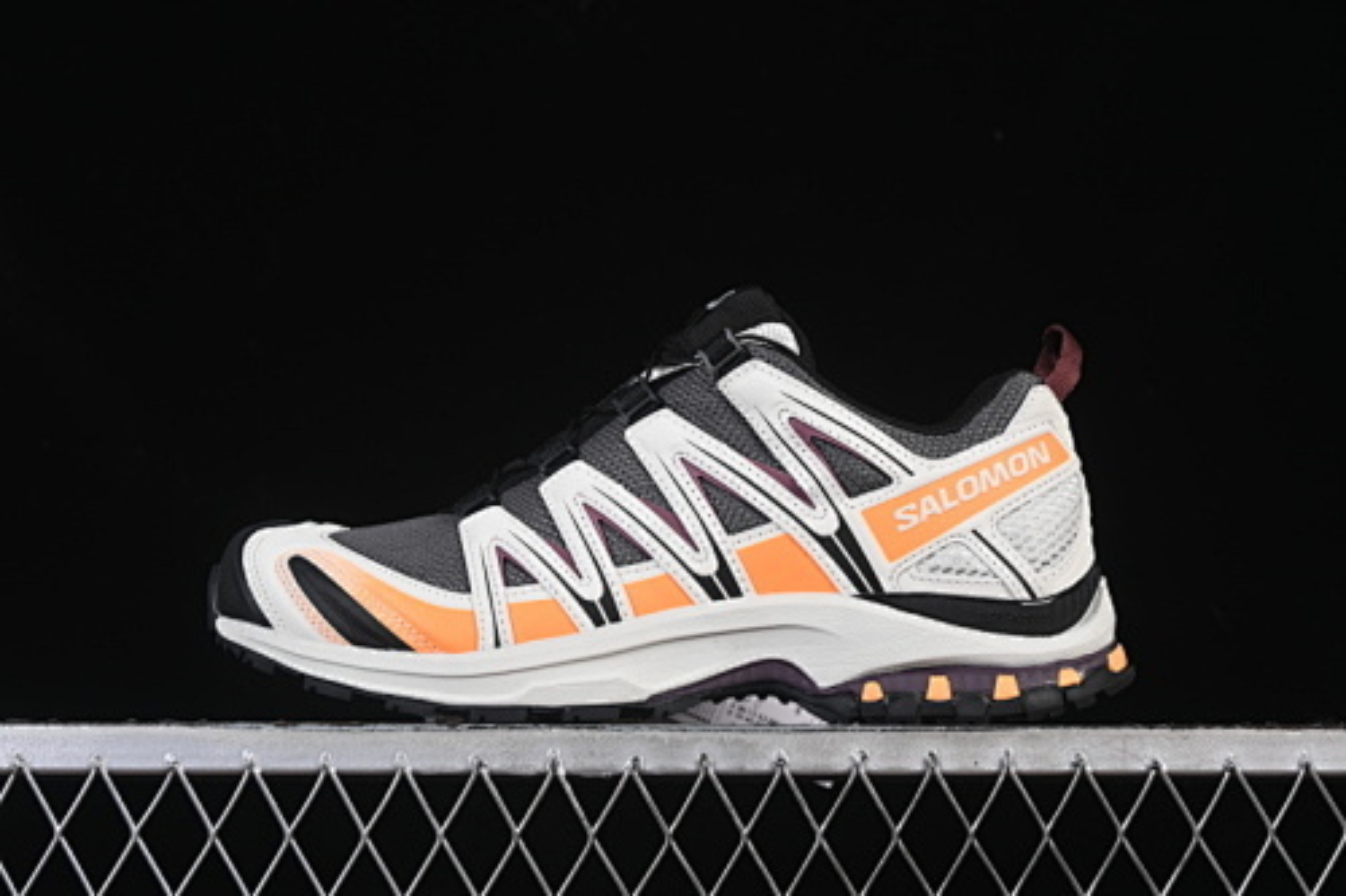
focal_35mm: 75
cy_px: 448
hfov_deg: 27.0
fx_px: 2803
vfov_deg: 18.2
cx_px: 673
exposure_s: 1/80
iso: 160
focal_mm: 50
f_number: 8
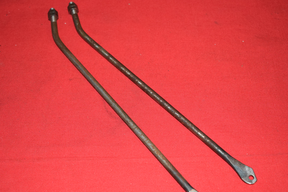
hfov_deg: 38.1
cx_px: 133
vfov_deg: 26.0
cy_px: 117
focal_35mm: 52
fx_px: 416
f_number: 5
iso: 640
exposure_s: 1/125
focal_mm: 26
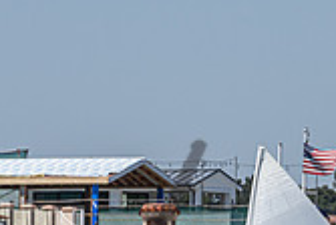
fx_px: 7835
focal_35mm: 838
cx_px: 262
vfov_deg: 1.6
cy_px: 389
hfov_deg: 2.5
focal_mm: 200
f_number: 18
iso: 250
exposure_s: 1/320
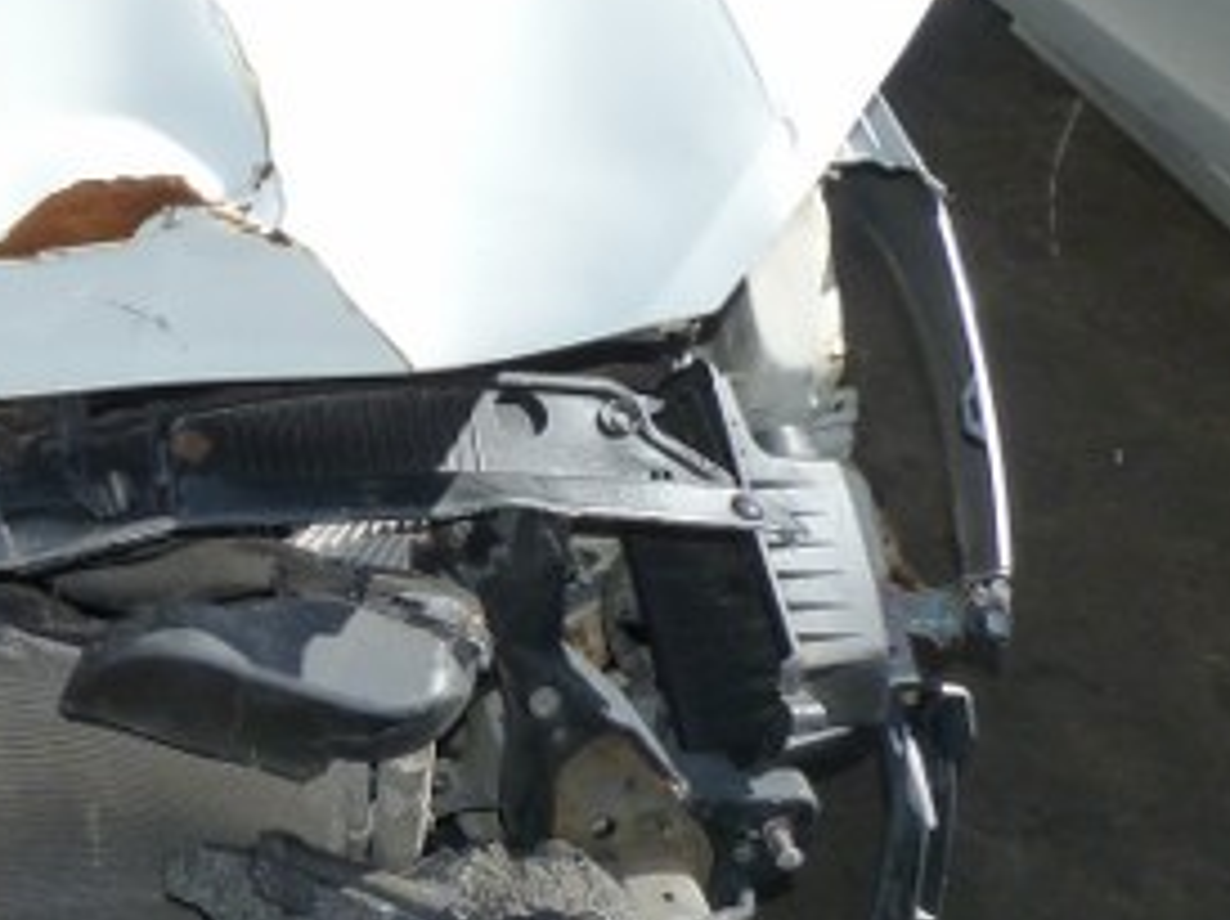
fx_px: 2592
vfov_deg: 19.8
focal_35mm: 73
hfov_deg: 24.8
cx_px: -135
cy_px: 130
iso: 125
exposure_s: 1/250
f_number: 5.6
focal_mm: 4.5
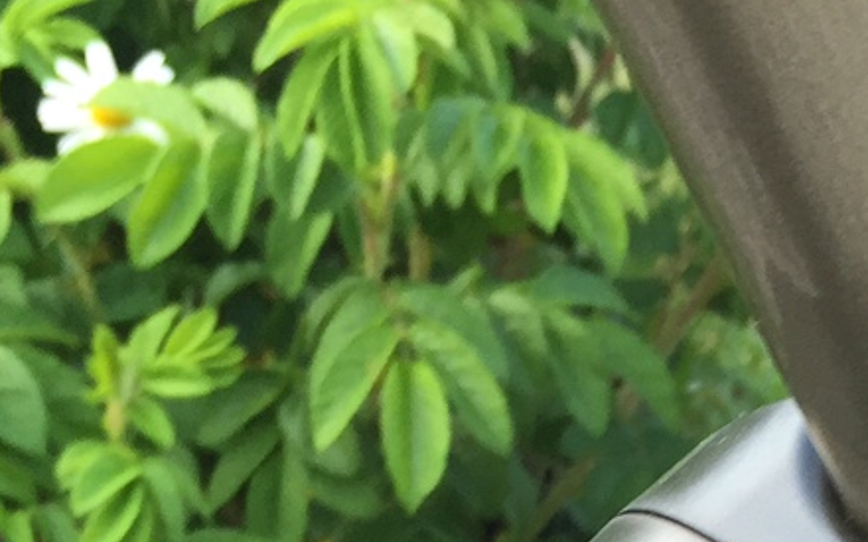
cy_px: 1190
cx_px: 850
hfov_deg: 17.9
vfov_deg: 10.3
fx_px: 2697
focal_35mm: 114
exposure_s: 1/60
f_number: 2.2
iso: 40
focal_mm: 4.15
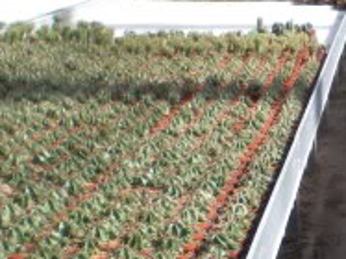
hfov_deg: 14.7
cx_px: 416
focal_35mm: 130
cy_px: 130
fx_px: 1299
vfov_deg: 11.4
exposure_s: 1/160
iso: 64
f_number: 4.6
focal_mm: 6.3
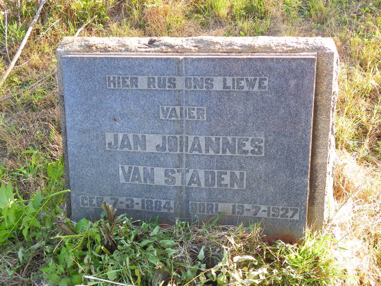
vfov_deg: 33.6
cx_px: 190
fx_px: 473
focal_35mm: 43
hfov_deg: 43.9
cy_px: 143
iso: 64
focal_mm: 7.6
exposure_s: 1/50
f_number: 3.2
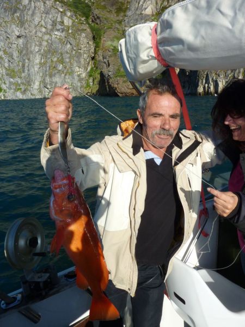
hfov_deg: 54.9
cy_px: 164
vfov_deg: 69.4
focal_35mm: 25
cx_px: 122
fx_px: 236
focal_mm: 4.1
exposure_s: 1/500
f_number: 5.6
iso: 100
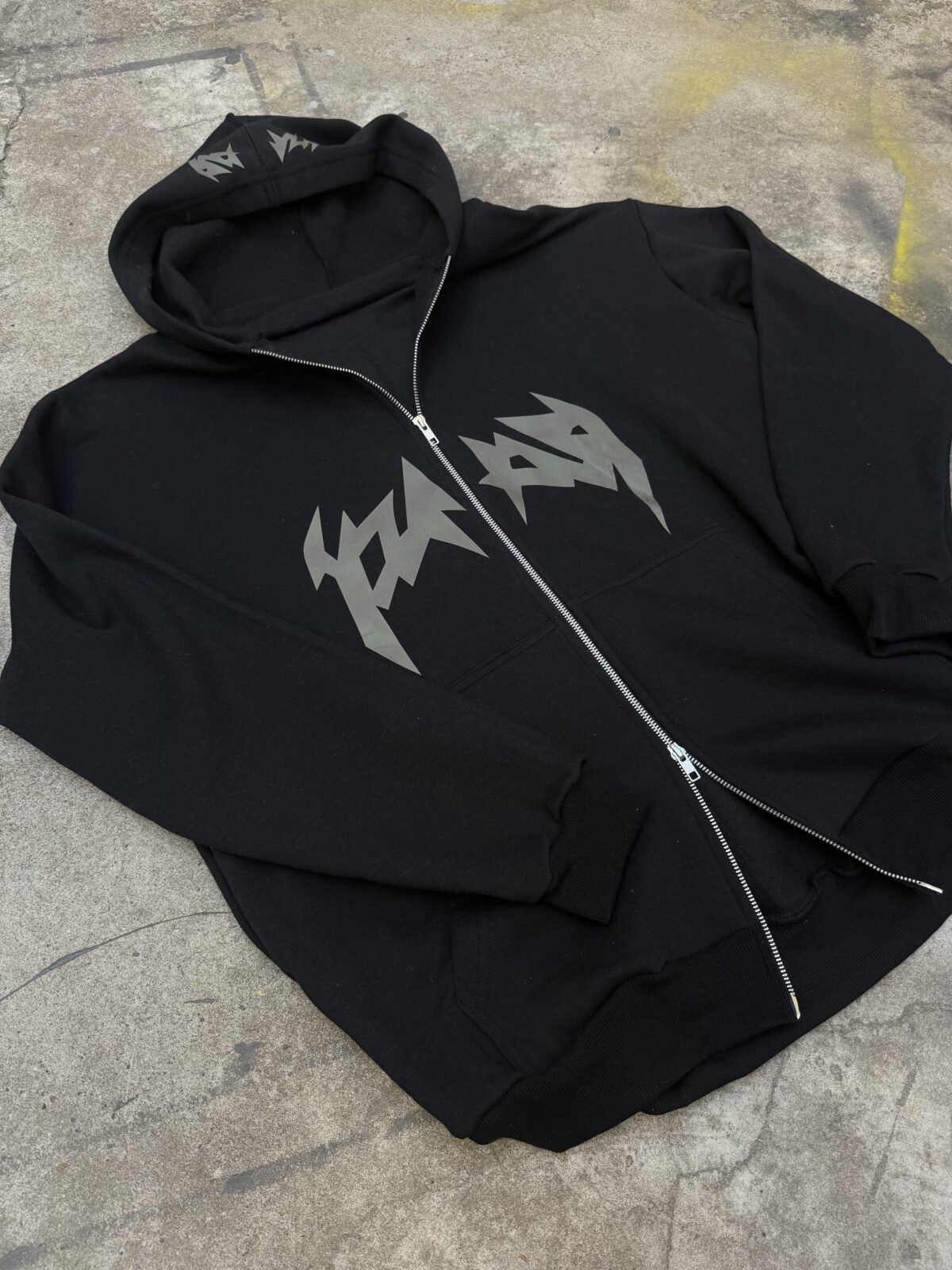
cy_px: 635
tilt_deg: -63.7
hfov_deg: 56.8
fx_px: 880
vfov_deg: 71.6
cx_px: 476
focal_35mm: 24
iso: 125
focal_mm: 6.76
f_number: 1.78
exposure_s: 1/126
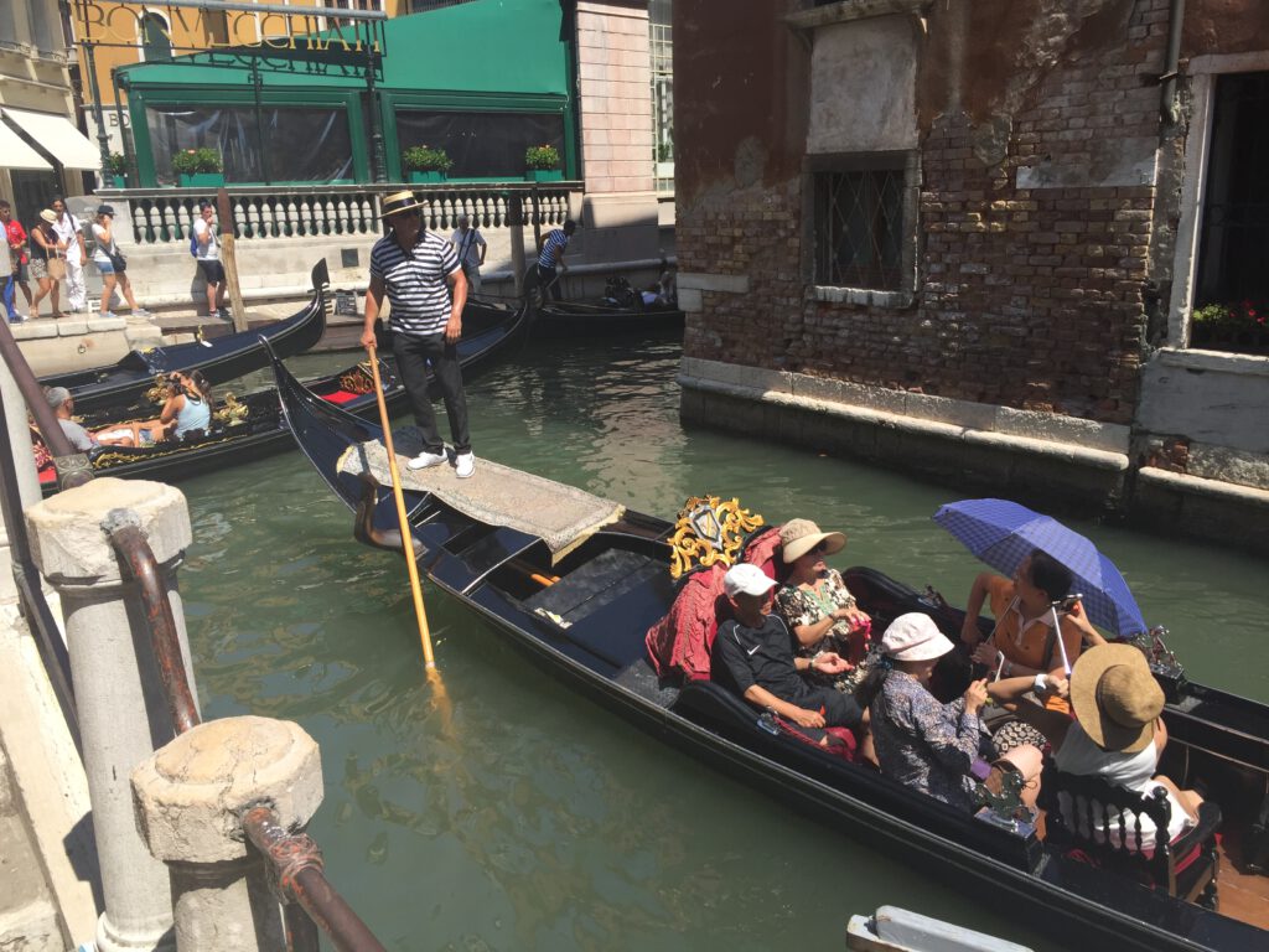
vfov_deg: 48.2
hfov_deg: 61.7
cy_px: 476
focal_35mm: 29
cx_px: 634
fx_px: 1063
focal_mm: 4.15
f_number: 2.2
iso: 32
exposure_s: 1/1364
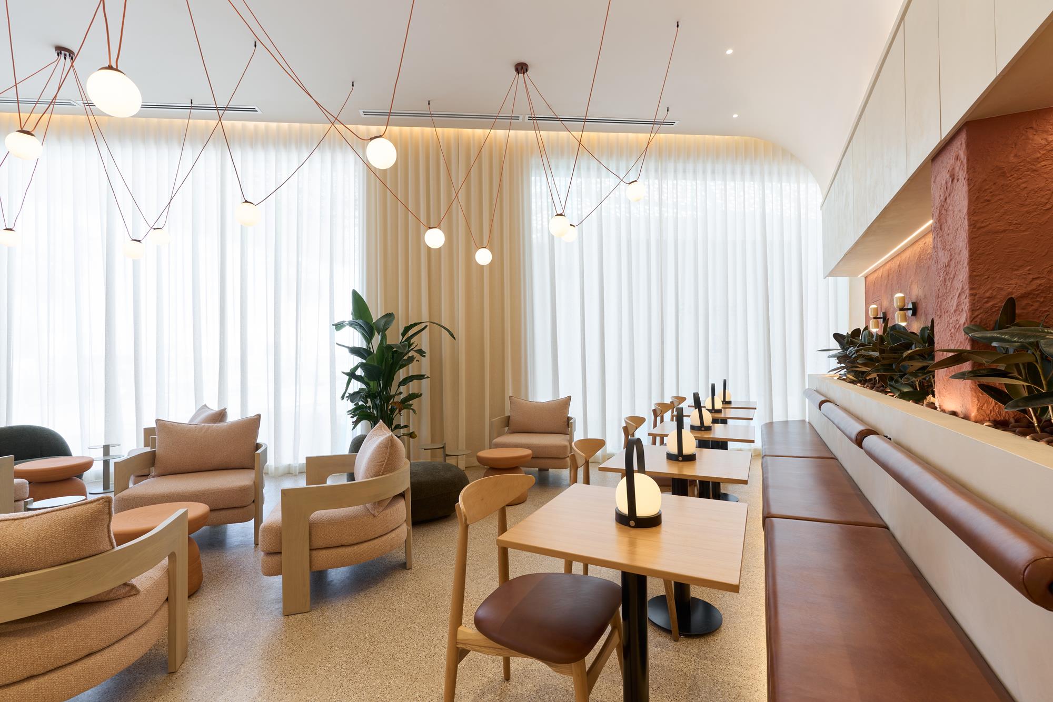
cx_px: 526
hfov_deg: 96.7
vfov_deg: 73.8
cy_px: 351
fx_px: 468
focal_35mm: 16
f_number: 13
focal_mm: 16
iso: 100
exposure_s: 1/5
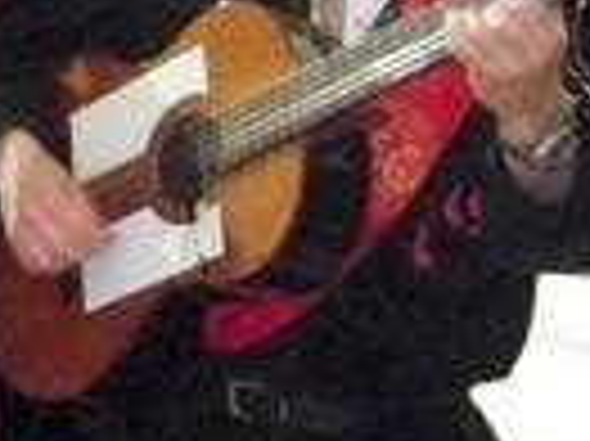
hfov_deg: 10.9
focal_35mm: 163
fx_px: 2776
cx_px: -633
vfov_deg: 9.1
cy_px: 380
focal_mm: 5.85
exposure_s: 1/30
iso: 1600
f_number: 2.8
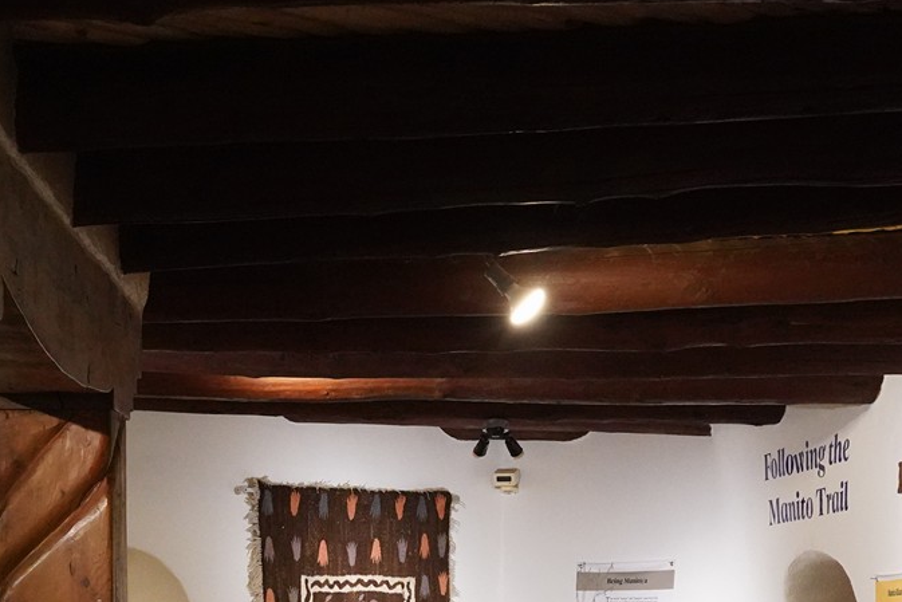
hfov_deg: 20.7
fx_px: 2456
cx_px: 263
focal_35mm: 98
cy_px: 880
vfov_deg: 13.3
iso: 6400
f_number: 7.1
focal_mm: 33
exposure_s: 1/100
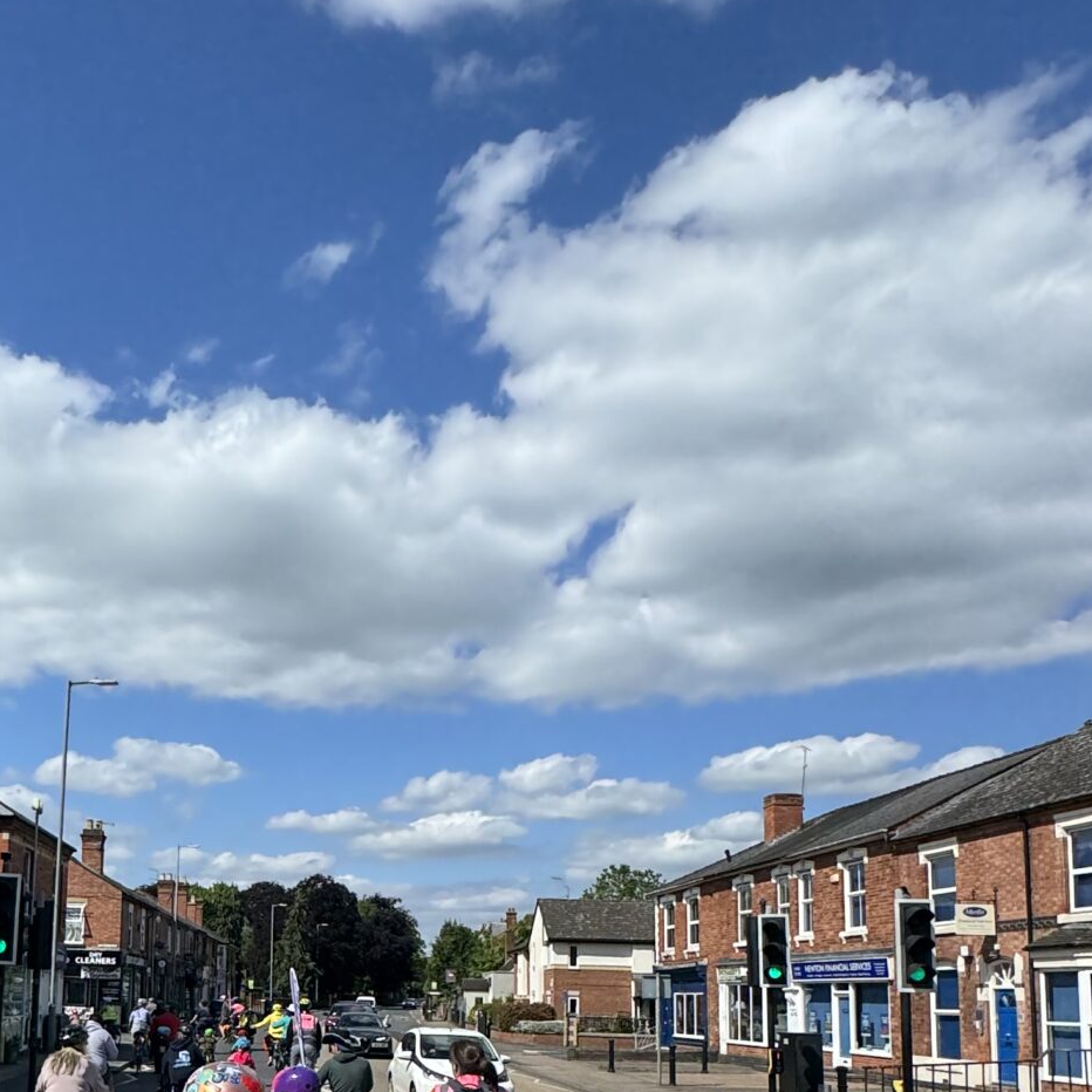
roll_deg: -3.7
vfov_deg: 46.1
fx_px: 1213
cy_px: 865
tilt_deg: +2.0
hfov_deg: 46.0
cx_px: 221
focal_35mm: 34
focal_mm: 2.22
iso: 50
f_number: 2.2
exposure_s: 1/3390
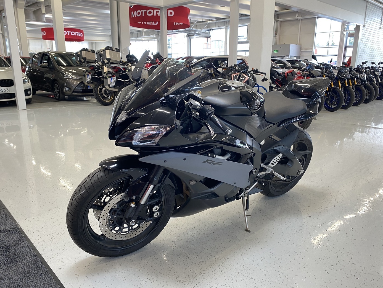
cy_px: 145
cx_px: 197
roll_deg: -0.7
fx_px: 299
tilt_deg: -14.9
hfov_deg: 65.3
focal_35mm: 27
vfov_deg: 51.3
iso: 100
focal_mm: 4.25
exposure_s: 1/50
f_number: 1.8
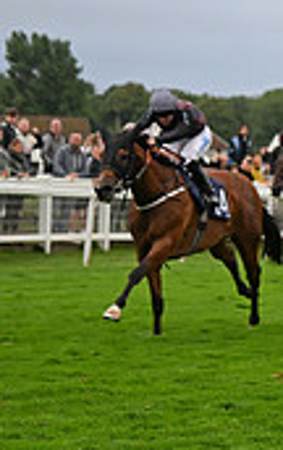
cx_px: 713
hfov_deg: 5.3
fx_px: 2952
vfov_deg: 8.7
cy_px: 187
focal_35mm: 240
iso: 1250
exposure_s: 1/2000
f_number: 3.2
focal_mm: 70
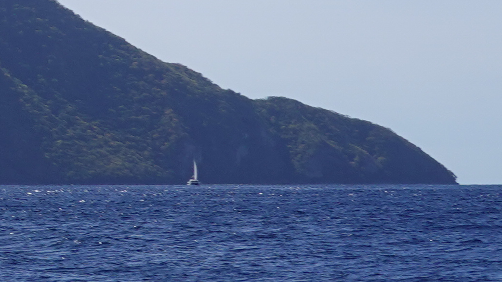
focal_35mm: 253
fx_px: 3368
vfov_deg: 4.8
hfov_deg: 8.0
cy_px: 38
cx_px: -590
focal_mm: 16.86
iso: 100
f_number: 5.6
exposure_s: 1/800
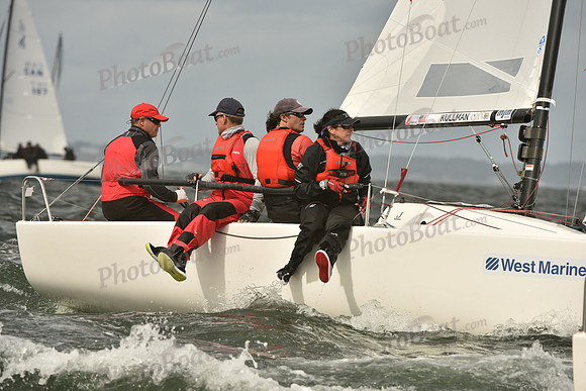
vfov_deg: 4.2
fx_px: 5373
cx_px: 293
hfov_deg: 6.2
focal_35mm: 330
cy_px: 196
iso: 320
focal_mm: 330
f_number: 8
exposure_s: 1/1250
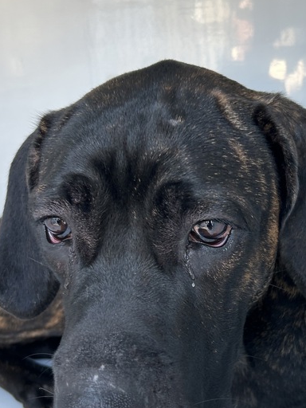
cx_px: 226
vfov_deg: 36.4
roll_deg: +2.0
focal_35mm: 52
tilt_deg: -19.1
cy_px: 277
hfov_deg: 27.7
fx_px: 613
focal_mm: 5.7
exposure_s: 1/121
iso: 50
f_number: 1.5
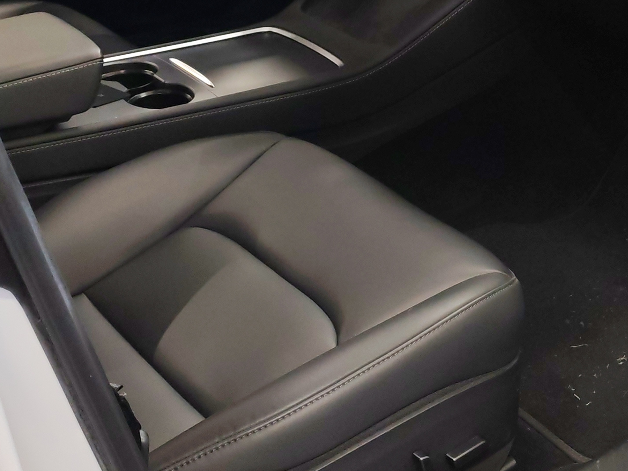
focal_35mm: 69
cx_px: 461
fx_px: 1252
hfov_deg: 27.8
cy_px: 119
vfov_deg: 21.1
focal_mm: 6.12
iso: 800
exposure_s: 1/100
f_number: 1.9
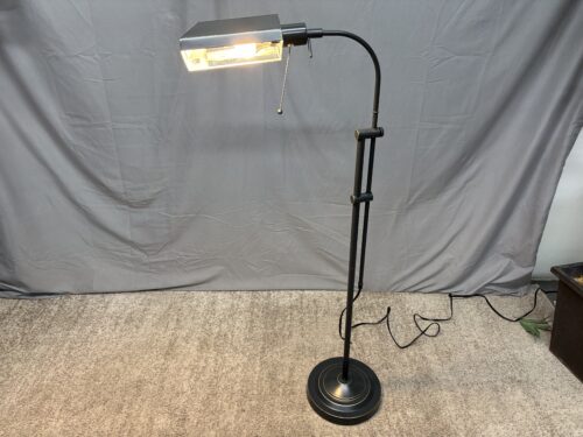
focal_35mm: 26
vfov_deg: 53.1
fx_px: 438
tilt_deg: -30.2
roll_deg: -0.1
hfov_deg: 67.3
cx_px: 292
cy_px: 218
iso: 160
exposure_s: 1/60
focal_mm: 5.96
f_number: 1.6
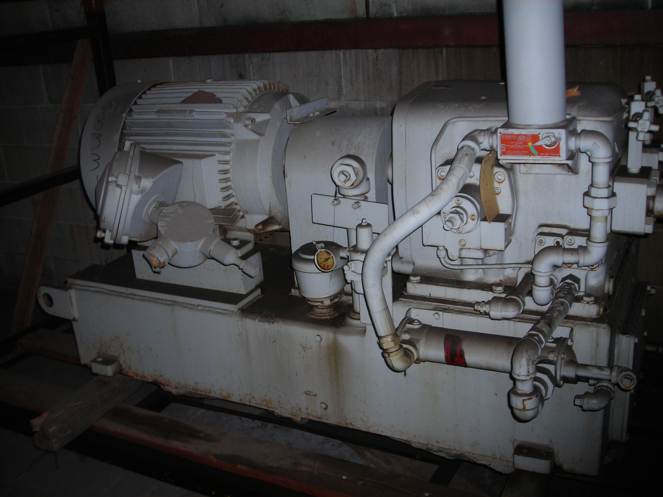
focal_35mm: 38
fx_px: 728
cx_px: 332
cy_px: 248
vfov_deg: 37.7
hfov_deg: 49.0
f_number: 3.2
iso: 76
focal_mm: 6.3
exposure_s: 1/60.1
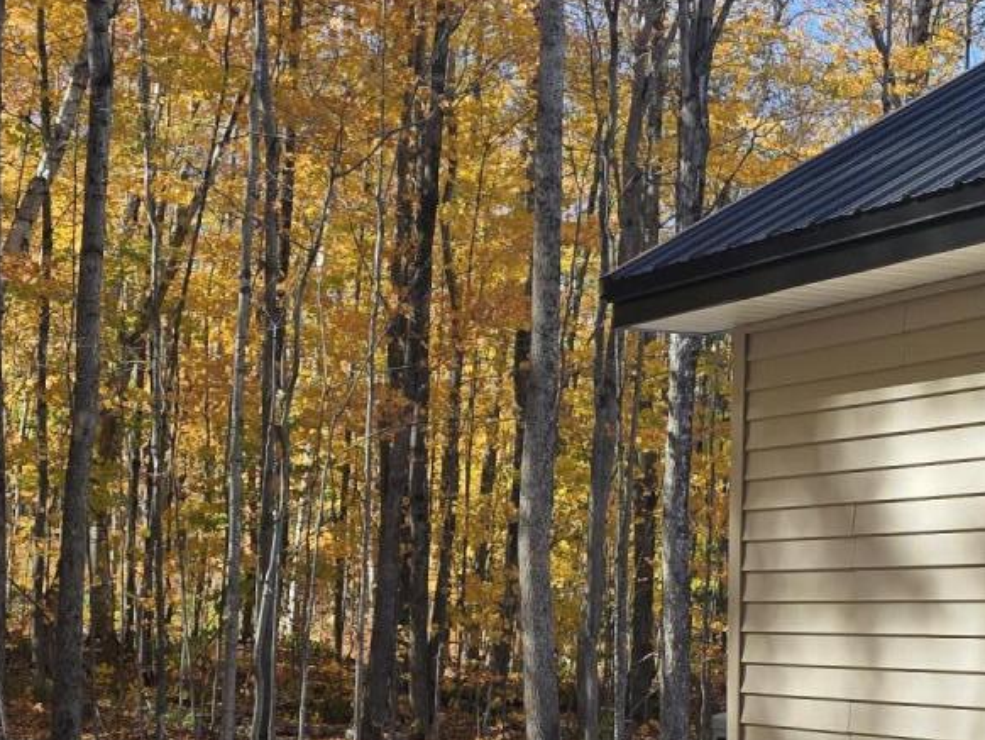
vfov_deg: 18.5
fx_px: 2249
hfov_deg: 24.7
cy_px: 574
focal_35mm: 79
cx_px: 465
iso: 80
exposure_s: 1/3282
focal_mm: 6.3
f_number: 1.7
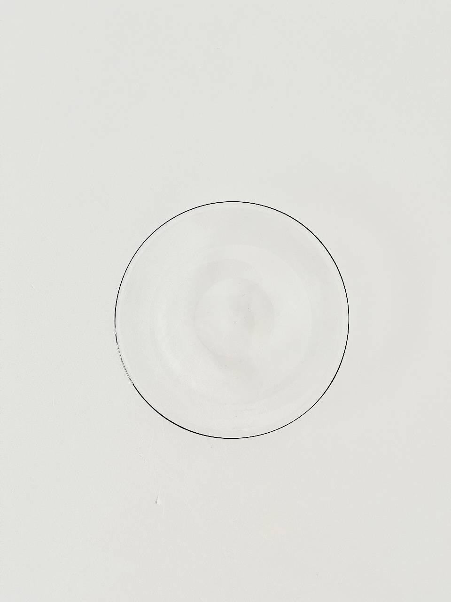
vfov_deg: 67.3
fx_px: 452
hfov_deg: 53.1
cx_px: 226
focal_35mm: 26
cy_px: 301
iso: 250
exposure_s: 1/60
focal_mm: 5.1
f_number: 1.6
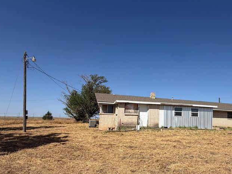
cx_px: 150
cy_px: 112
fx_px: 154
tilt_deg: +4.5
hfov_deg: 72.3
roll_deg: -1.0
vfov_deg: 57.9
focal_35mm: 23
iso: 20
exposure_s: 1/1259
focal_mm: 2.22
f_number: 2.2
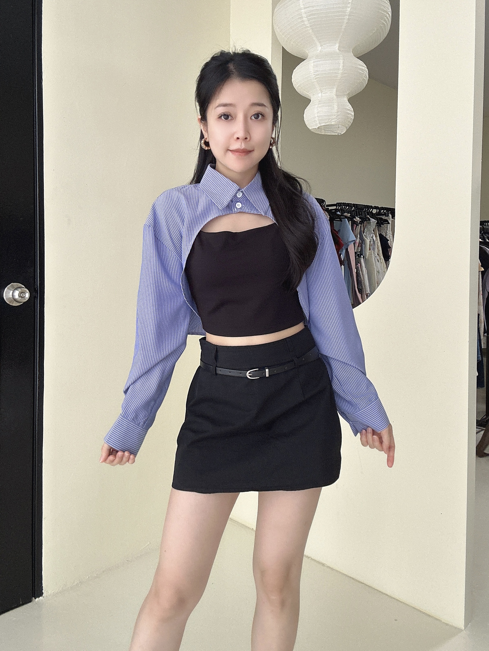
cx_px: 244
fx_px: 433
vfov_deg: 73.9
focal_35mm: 23
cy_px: 326
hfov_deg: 58.9
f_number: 1.9
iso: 80
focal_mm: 2.69
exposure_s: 1/66
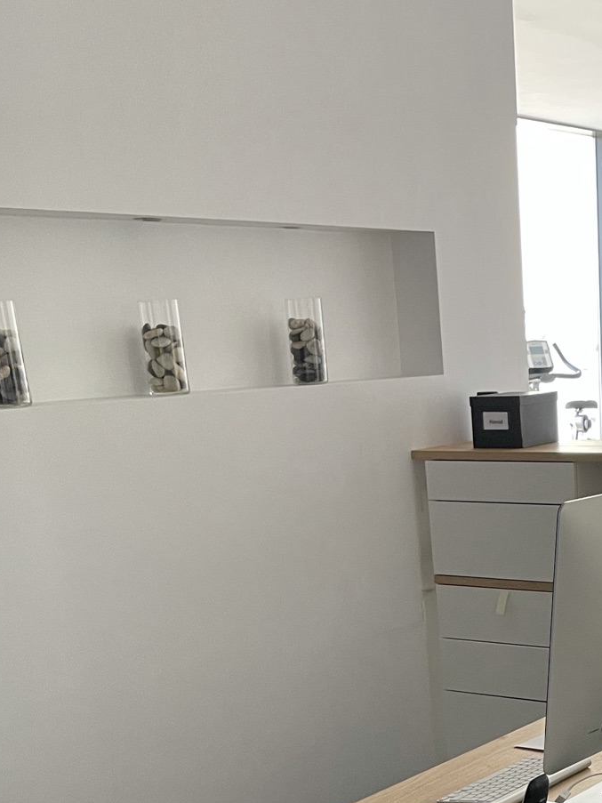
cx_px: 571
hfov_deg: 23.9
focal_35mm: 59
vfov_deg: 29.5
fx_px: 1368
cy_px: 882
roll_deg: +3.0
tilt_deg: -20.6
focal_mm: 4.2
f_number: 1.6
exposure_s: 1/90
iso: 125
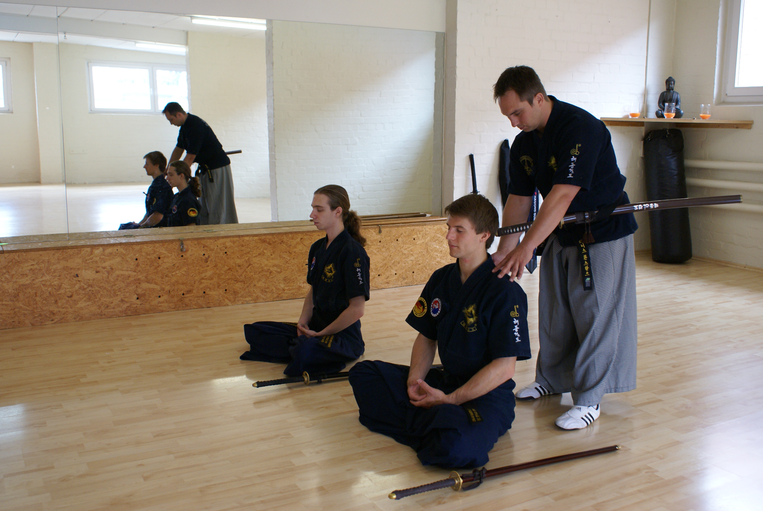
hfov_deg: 53.1
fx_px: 764
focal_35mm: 36
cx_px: 382
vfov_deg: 37.0
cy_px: 256
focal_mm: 24
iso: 400
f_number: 4.5
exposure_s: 1/40
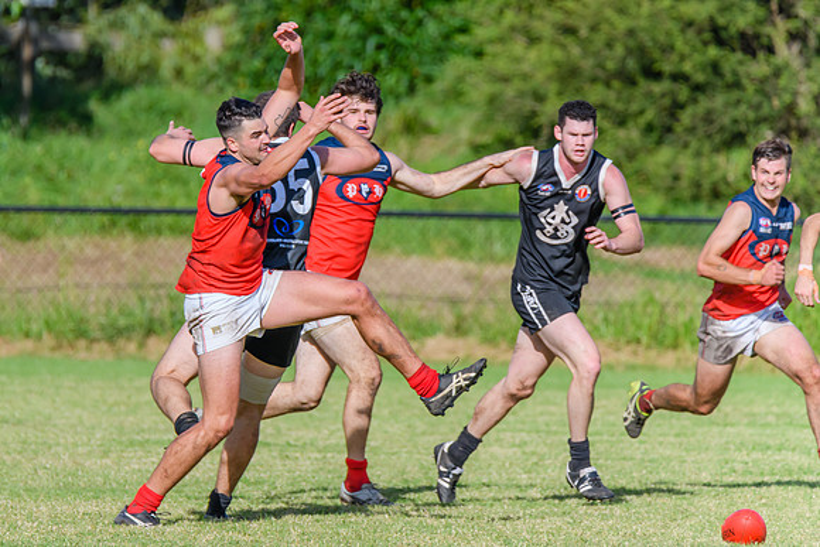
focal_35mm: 729
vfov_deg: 1.9
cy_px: 185
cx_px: 277
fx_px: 16602
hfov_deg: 2.8
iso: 800
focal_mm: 550
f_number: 7.1
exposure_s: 1/2000
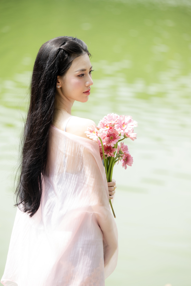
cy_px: 143
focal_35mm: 130
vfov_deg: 15.8
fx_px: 1035
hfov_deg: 10.5
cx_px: 96
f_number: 3.5
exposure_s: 1/640
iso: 250
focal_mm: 130
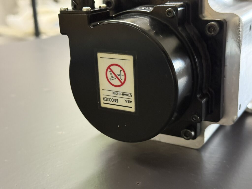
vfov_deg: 30.3
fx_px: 349
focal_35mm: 48
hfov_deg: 39.7
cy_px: 94
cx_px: 126
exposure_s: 1/33
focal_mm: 6.76
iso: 400
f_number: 1.78
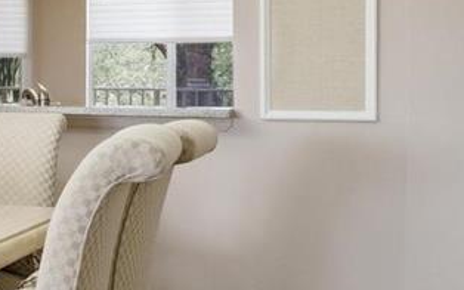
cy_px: 72
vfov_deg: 15.6
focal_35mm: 83
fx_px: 1049
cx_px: -328
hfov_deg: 19.7
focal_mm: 16
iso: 400
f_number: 7.1
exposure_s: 1/160
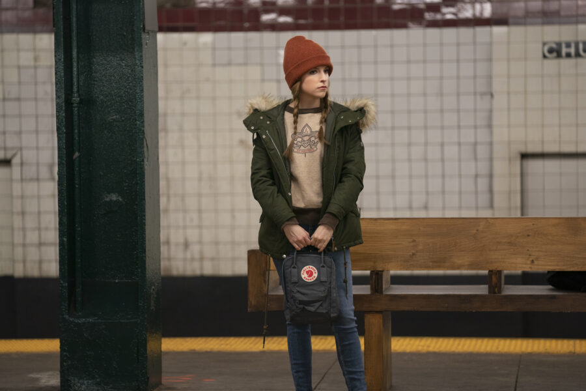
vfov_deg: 8.7
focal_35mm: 158
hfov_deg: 13.0
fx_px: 2572
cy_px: 196
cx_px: 293
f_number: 2.8
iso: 1600
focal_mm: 158
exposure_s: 1/125
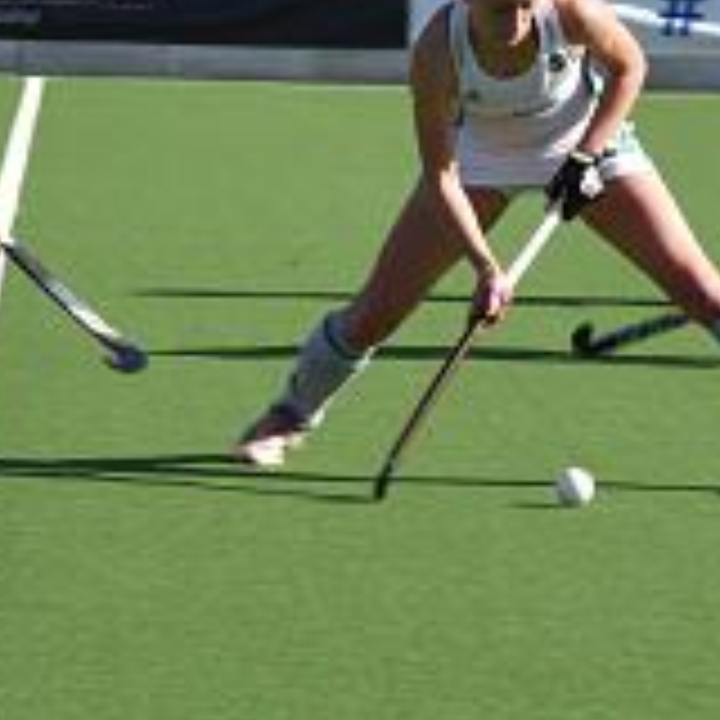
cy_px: 324
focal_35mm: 359
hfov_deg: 4.9
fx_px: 8448
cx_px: 261
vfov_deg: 4.9
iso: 250
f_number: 22
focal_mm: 150
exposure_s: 1/125
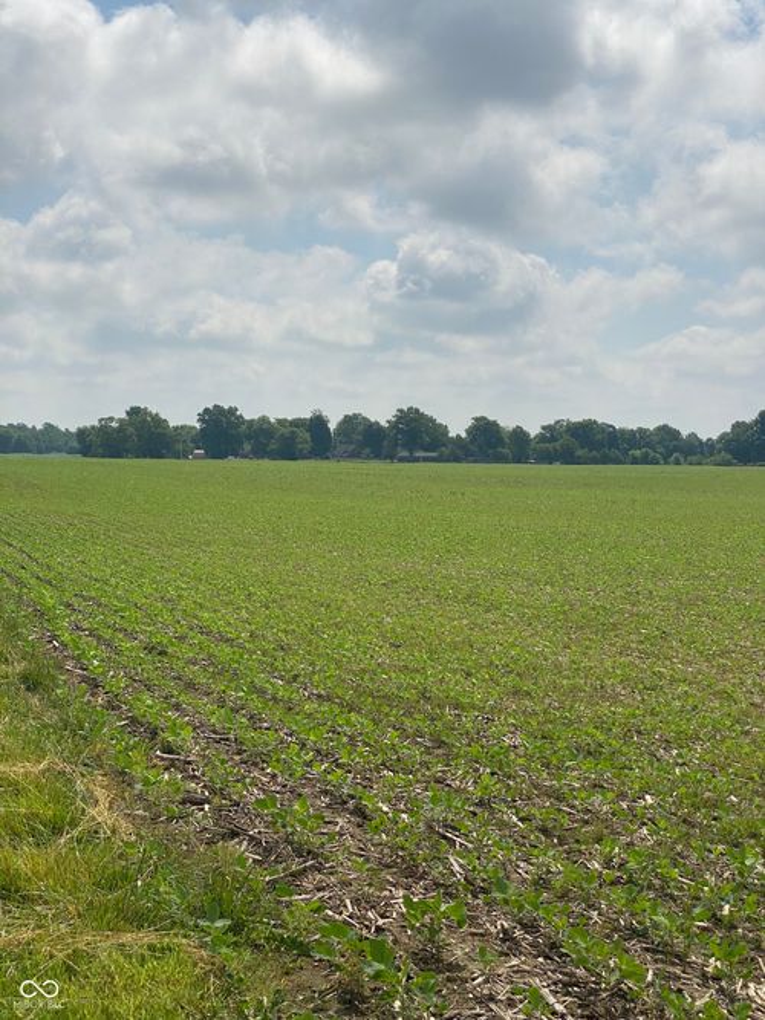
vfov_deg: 36.8
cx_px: 382
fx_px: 1533
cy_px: 510
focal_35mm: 52
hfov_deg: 28.0
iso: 25
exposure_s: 1/4785
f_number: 2
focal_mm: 6
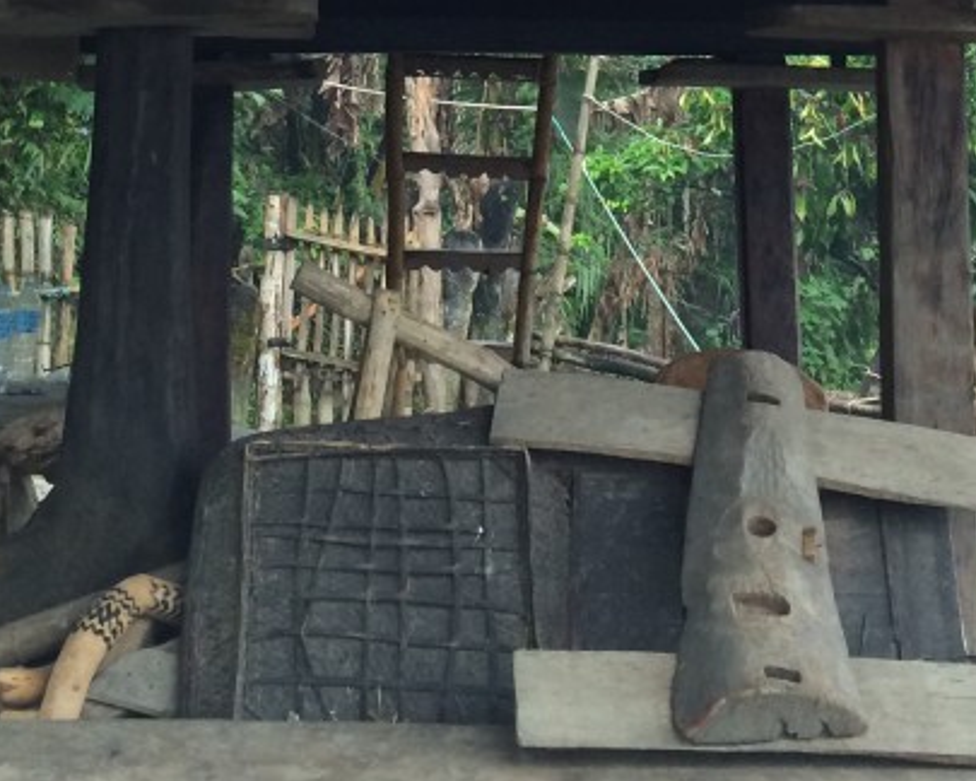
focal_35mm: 74
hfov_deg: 25.7
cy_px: -352
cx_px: 552
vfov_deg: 18.6
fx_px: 2138
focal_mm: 4.12
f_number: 2.2
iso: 40
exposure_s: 1/30
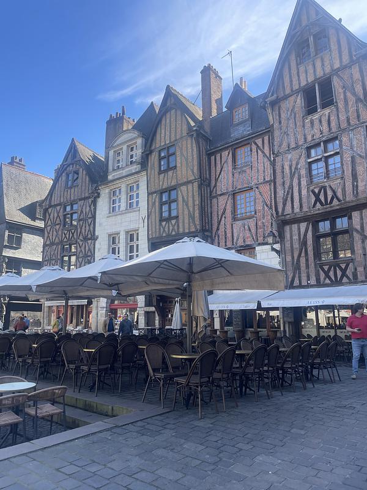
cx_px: 184
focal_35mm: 26
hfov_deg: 53.1
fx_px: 368
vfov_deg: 67.3
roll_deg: -0.2
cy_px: 245
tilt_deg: +12.1
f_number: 1.6
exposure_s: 1/698
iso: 32
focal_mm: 4.2
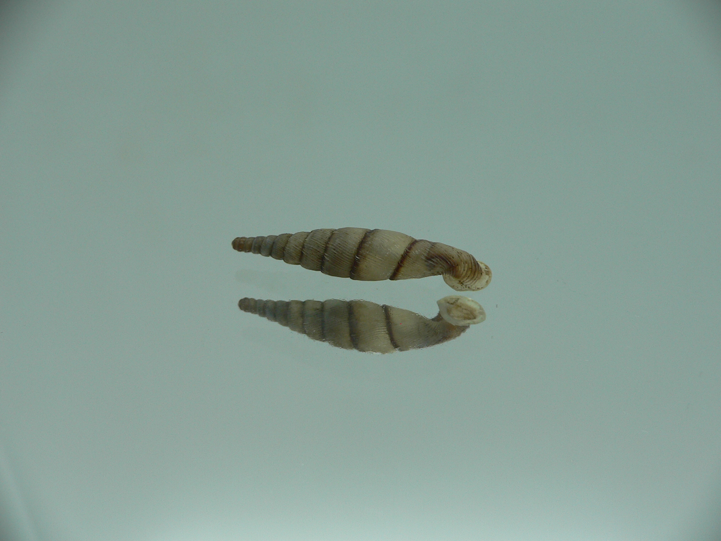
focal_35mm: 35
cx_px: 360
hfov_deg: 52.6
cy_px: 270
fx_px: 729
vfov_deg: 40.7
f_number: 2.8
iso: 80
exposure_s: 1/60
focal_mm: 4.6
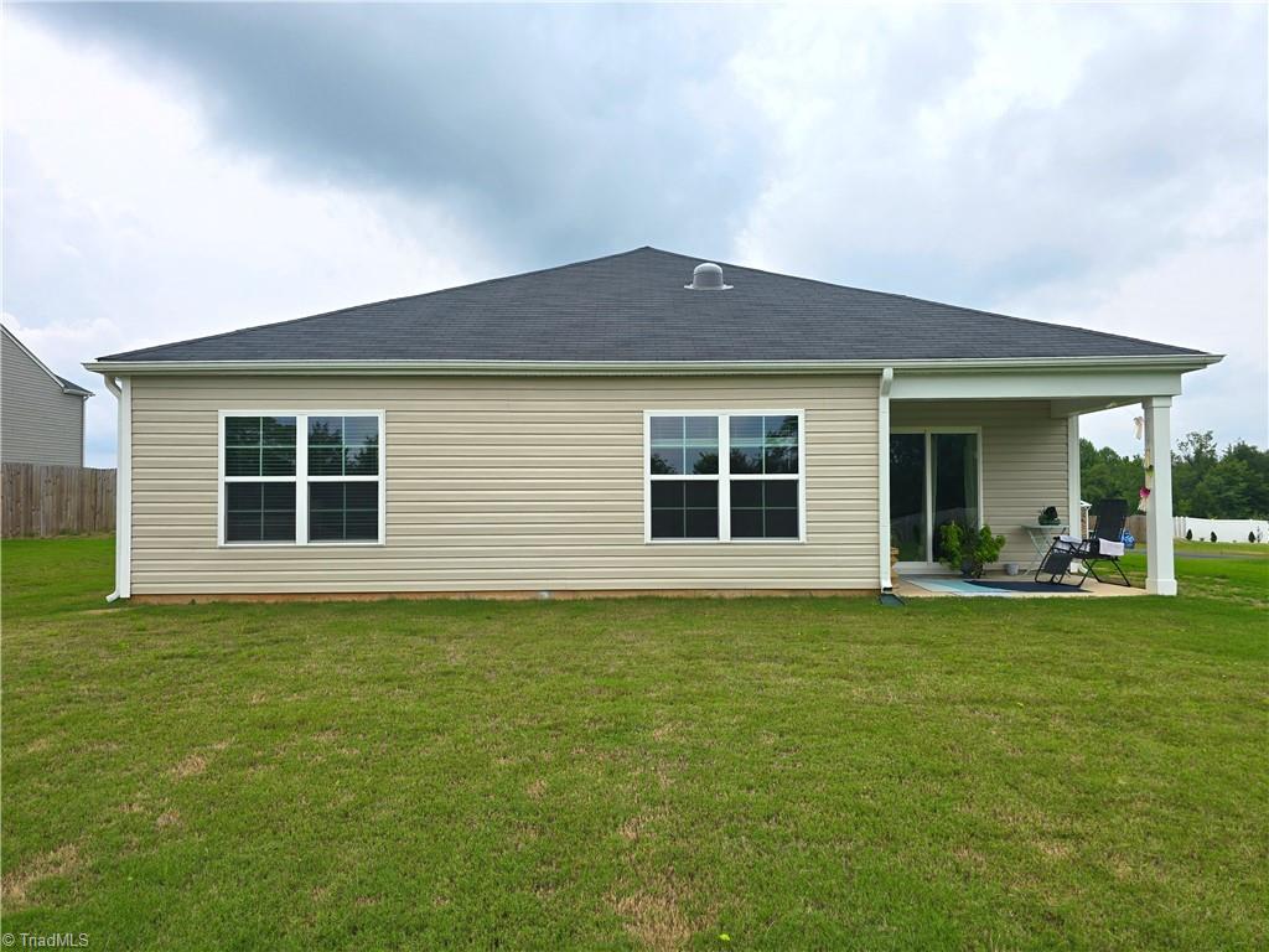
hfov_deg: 73.9
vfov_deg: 58.9
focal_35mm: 23
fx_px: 843
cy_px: 476
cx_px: 634
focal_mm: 6.3
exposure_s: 1/703
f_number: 1.7
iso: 12
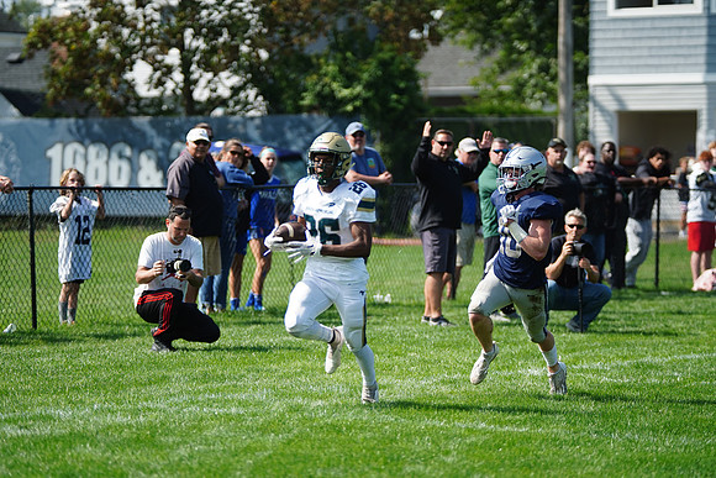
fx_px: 3501
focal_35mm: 176
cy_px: 239
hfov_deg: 11.7
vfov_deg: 7.8
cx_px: 358
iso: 400
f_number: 2.8
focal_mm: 176
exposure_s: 1/3200
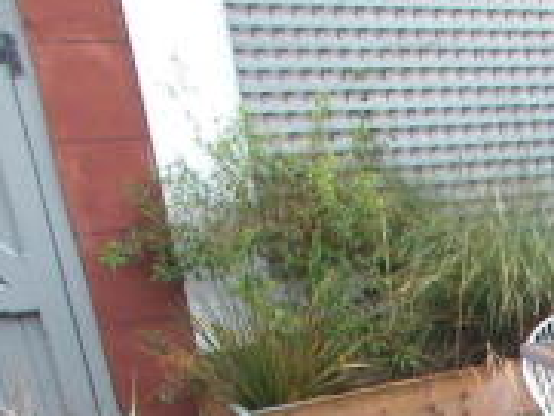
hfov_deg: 19.4
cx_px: 788
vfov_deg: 15.5
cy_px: 558
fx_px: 1441
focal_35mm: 90
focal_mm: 7.1
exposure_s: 1/22.1
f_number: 2.8
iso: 100
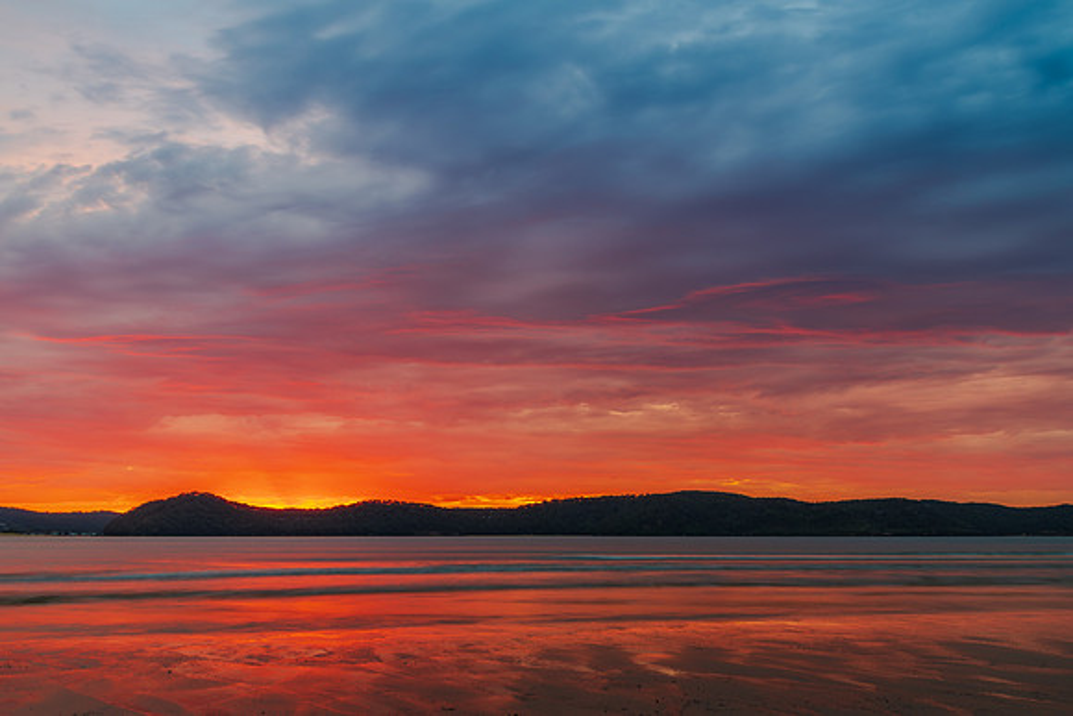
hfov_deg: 53.3
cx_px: 536
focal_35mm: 36
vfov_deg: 37.0
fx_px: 1070
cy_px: 358
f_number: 10
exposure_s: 3
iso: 31
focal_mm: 35
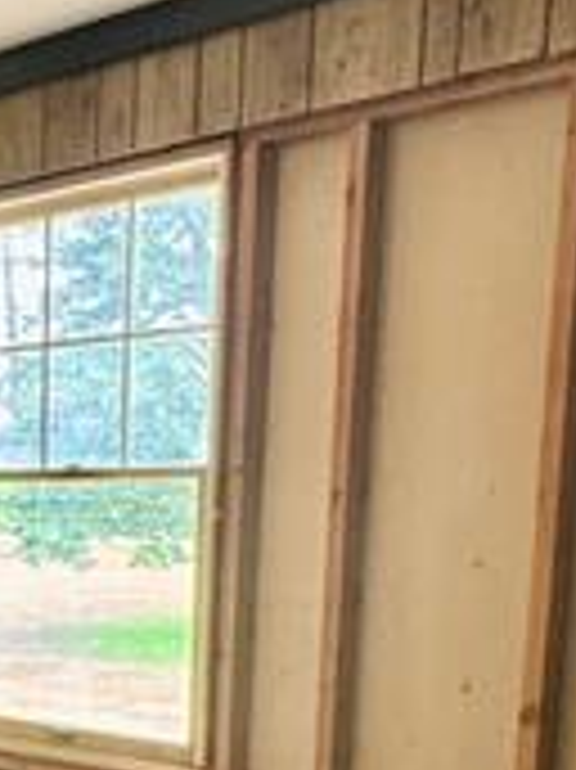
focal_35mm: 63
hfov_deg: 20.3
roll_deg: +1.3
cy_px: 747
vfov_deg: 29.0
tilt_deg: -10.0
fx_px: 1399
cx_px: -261
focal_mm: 2.22
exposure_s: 1/120
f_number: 2.2
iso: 320
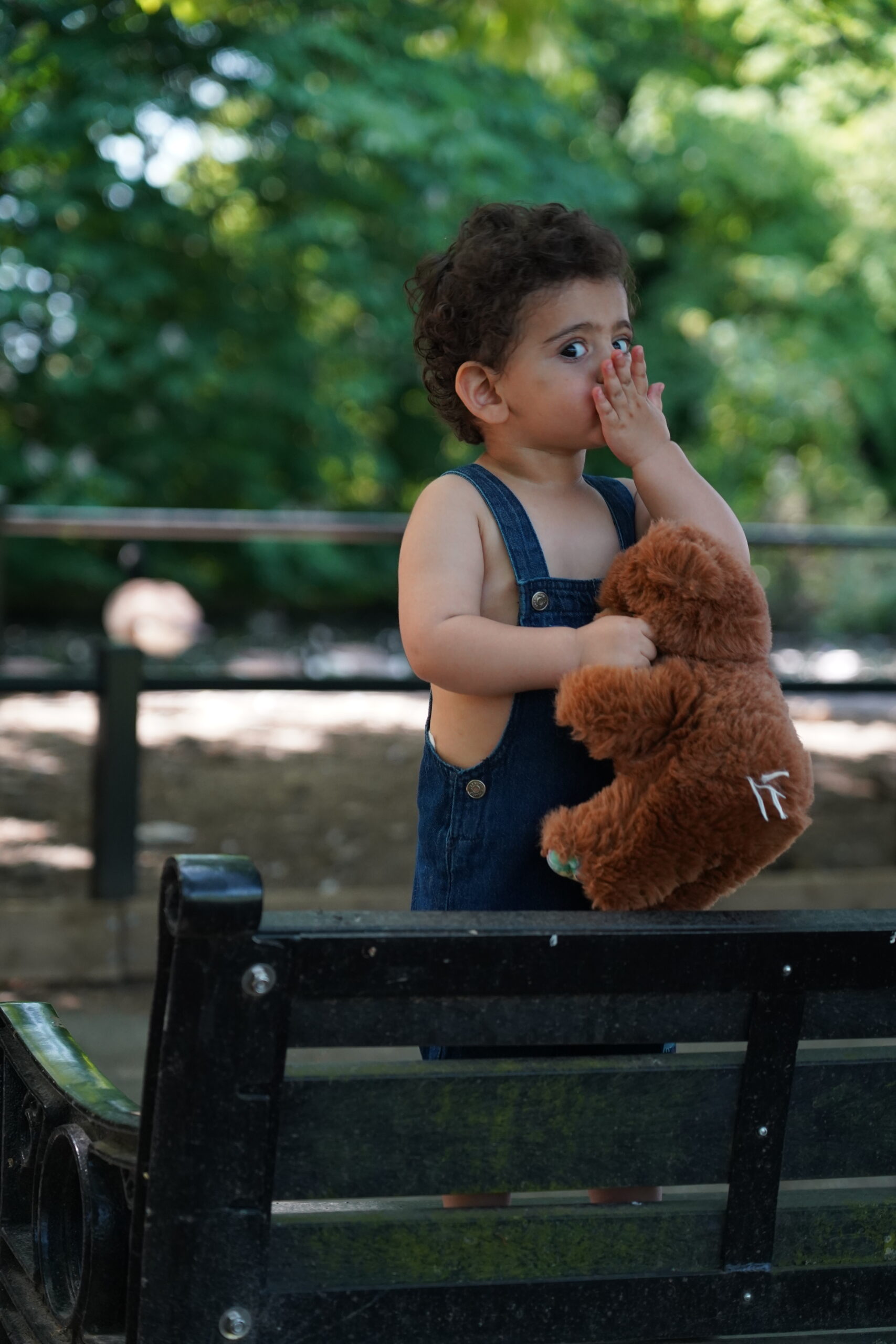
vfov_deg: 21.7
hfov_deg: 14.6
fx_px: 3509
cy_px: 672
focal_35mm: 94
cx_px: 448
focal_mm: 94
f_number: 4
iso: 2000
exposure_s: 1/40
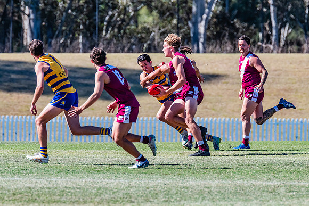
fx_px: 4826
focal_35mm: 562
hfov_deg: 3.7
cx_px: 143
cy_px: 83
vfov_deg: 2.4
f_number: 7.1
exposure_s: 1/1600
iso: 800
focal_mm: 420
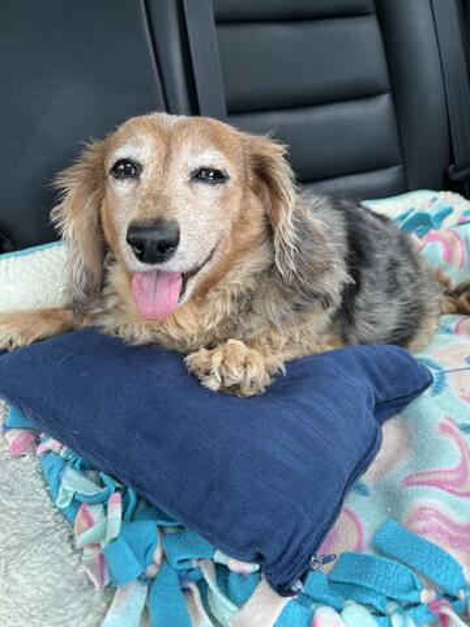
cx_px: 235
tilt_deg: -30.2
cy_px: 314
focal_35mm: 26
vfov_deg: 67.3
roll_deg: +0.5
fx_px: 471
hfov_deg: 53.1
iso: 125
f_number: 1.5
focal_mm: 5.7
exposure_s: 1/121
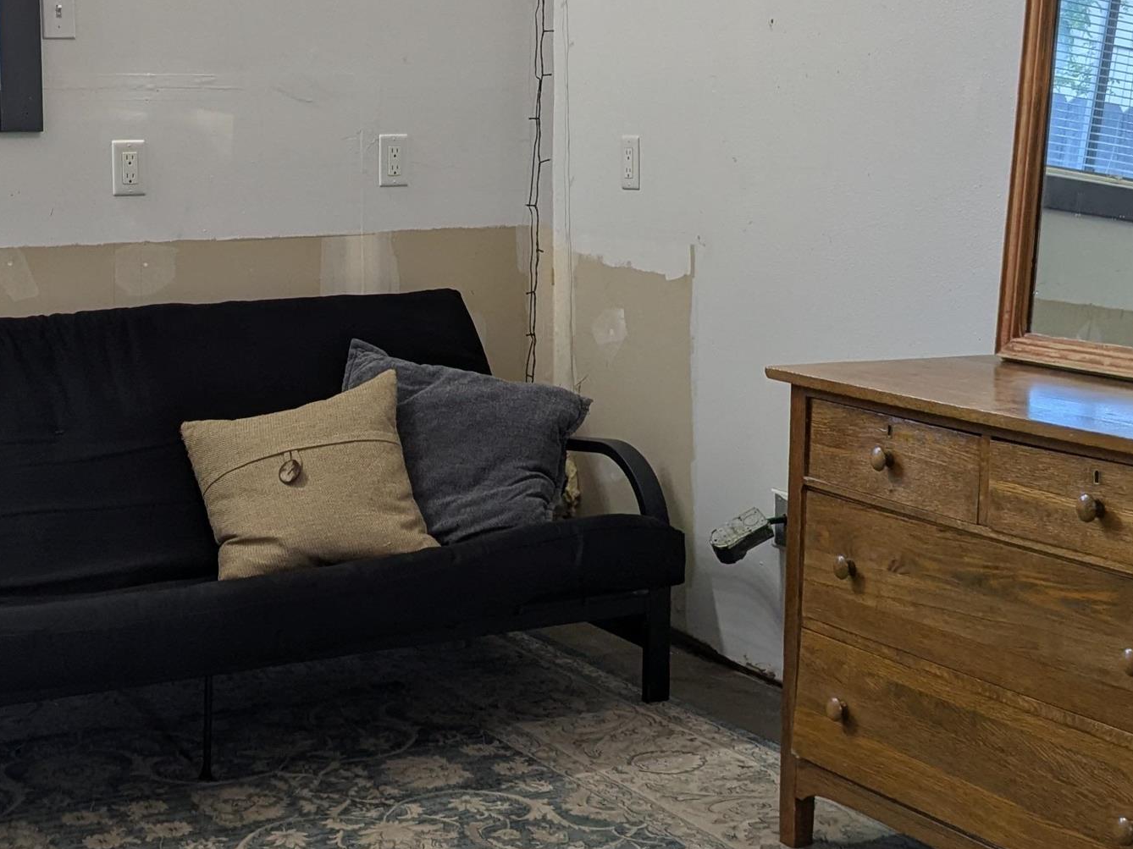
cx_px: 414
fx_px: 2029
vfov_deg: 23.6
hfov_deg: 31.0
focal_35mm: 62
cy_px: 337
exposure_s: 1/60
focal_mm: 4.38
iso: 49
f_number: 1.73
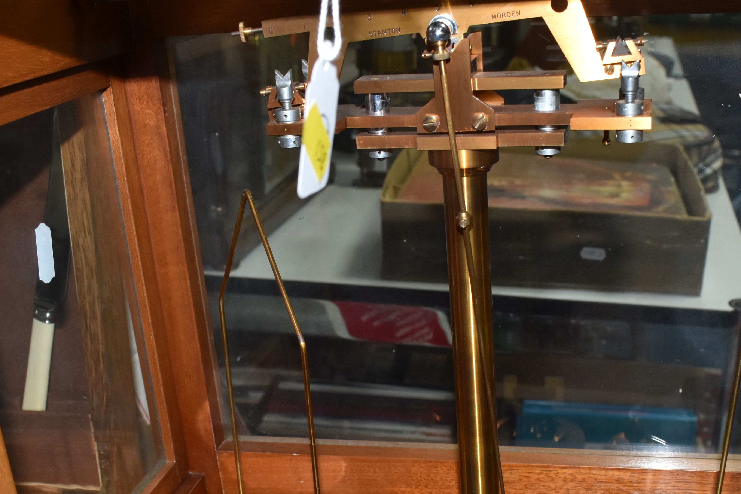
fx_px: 1070
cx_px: 452
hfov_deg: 38.0
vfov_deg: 25.7
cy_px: 369
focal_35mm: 52
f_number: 7.1
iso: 800
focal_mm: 20
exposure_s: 1/60
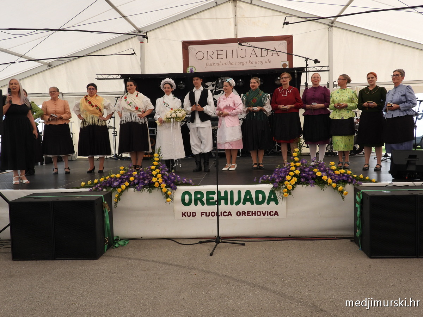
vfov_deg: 40.7
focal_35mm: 35
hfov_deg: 52.6
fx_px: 428
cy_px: 158
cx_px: 212
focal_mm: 6.3
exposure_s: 1/250
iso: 100
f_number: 3.2
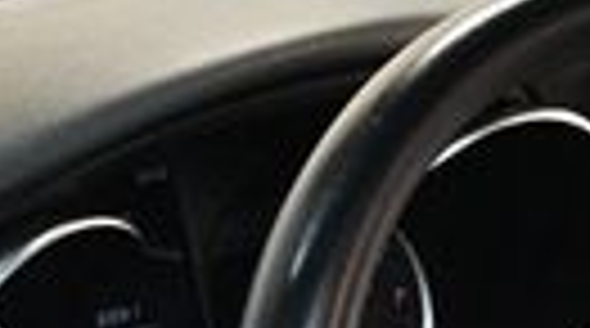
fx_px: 3122
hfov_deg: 10.7
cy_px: 593
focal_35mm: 200
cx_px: 635
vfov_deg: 5.9
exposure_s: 1/80
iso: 3200
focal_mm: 26
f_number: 3.8
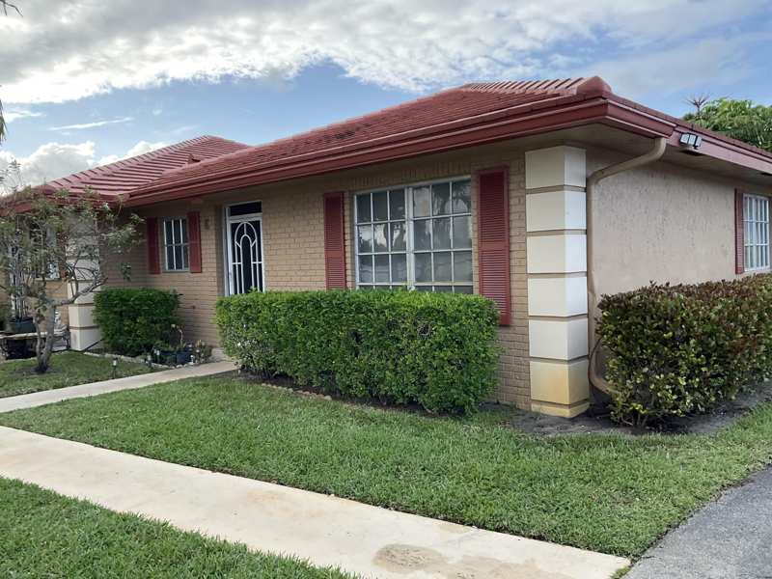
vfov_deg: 48.2
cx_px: 386
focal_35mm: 29
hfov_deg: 61.7
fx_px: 647
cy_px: 290
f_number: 1.8
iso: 16
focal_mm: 3
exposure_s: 1/386
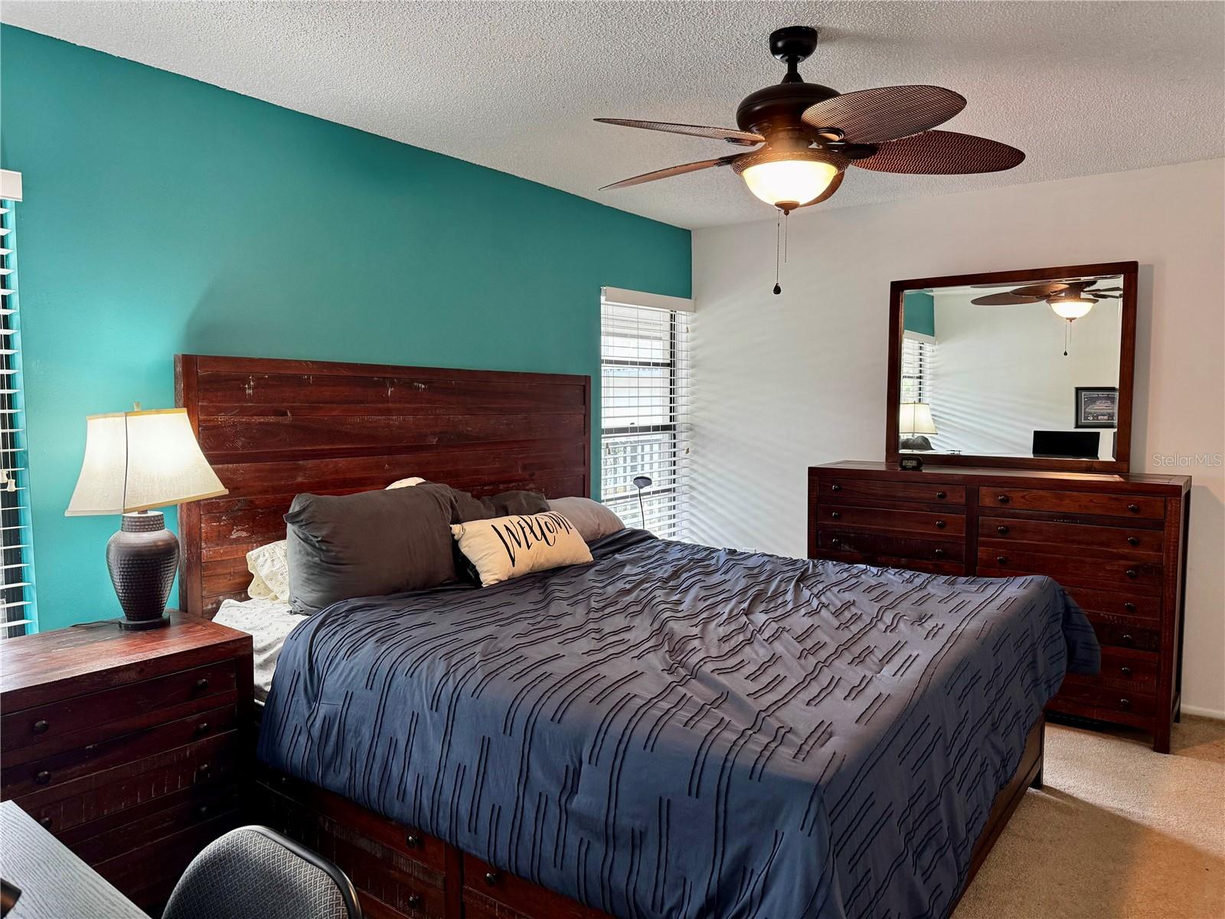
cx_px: 612
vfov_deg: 56.8
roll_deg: -0.7
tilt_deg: -5.1
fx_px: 849
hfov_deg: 71.6
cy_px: 460
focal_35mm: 24
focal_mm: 6.76
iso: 200
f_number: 1.78
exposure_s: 1/60
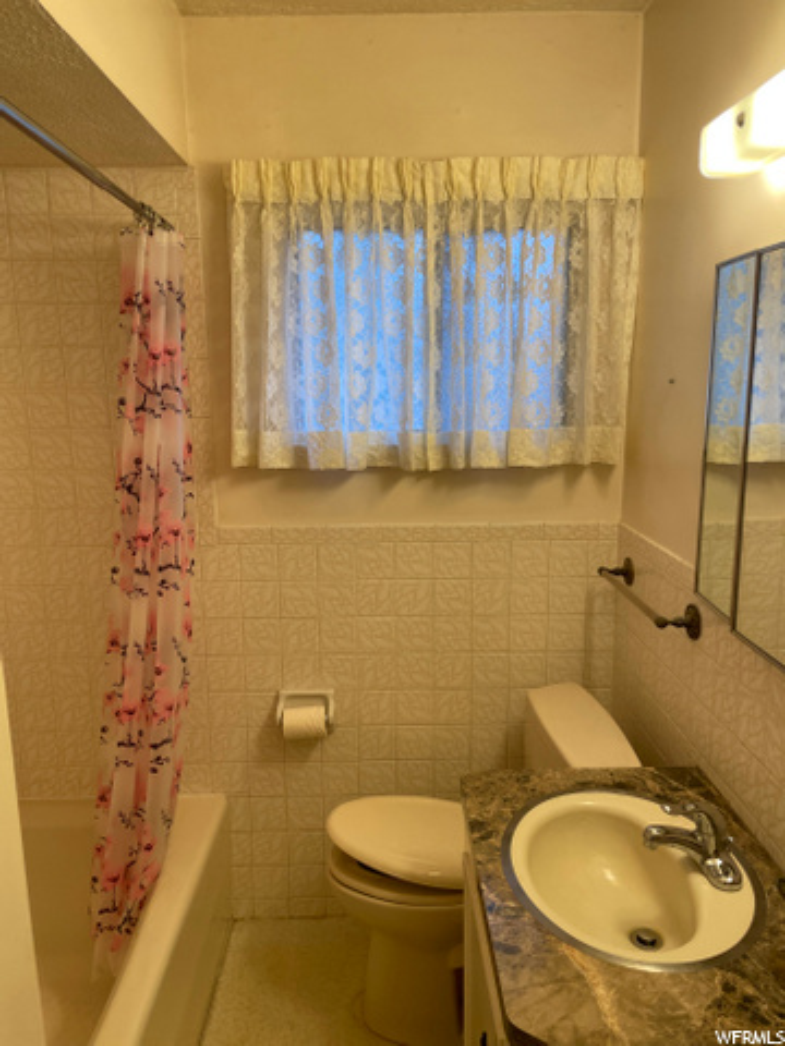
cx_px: 392
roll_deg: +1.2
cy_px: 523
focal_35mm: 26
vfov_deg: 67.3
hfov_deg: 53.1
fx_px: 786
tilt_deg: -9.8
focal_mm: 4.2
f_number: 1.6
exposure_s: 1/60
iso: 64
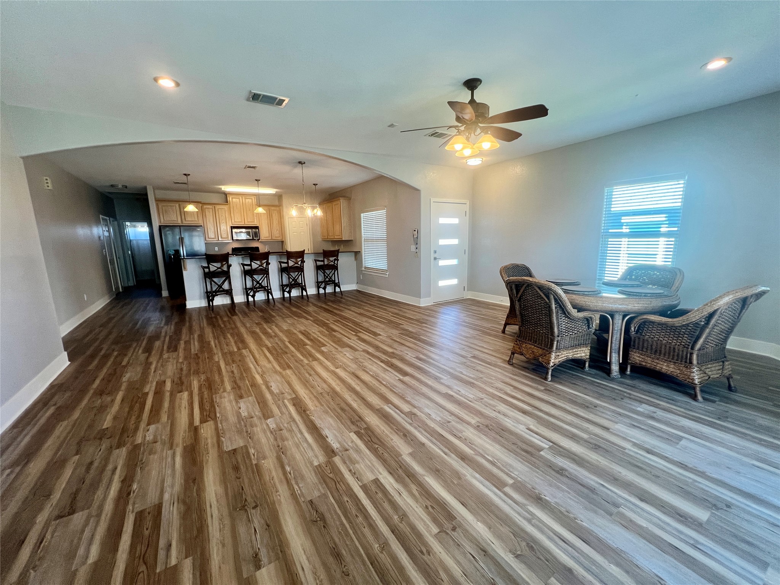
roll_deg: +1.4
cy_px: 292
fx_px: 293
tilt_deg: -10.3
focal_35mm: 13
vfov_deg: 89.9
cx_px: 390
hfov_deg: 106.2
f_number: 1.8
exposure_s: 1/120
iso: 200
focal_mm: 1.57
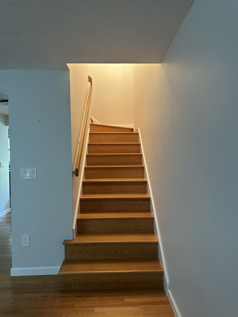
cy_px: 158
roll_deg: +0.0
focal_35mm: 24
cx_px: 119
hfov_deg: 56.8
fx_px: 220
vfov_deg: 71.6
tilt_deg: -1.3
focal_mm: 6.86
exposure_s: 1/60
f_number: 1.78
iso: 500
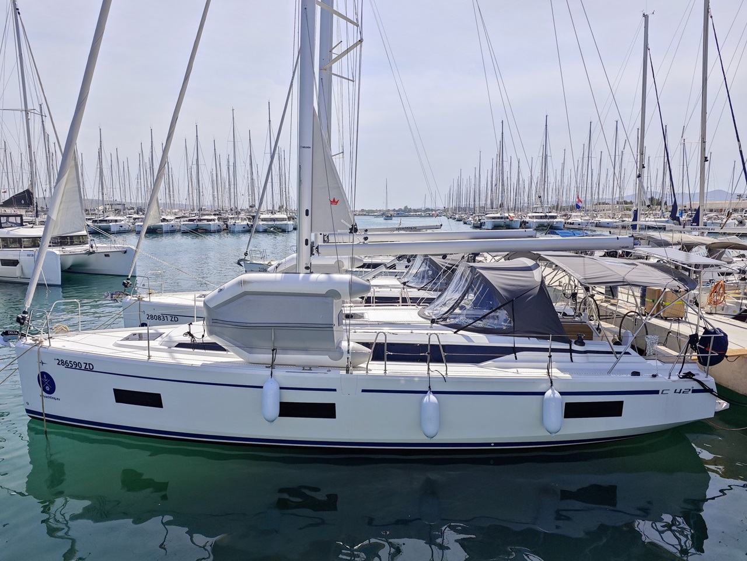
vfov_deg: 58.9
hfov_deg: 73.9
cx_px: 374
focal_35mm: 23
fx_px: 496
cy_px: 280
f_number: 1.6
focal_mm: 6.55
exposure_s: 1/4306
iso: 50
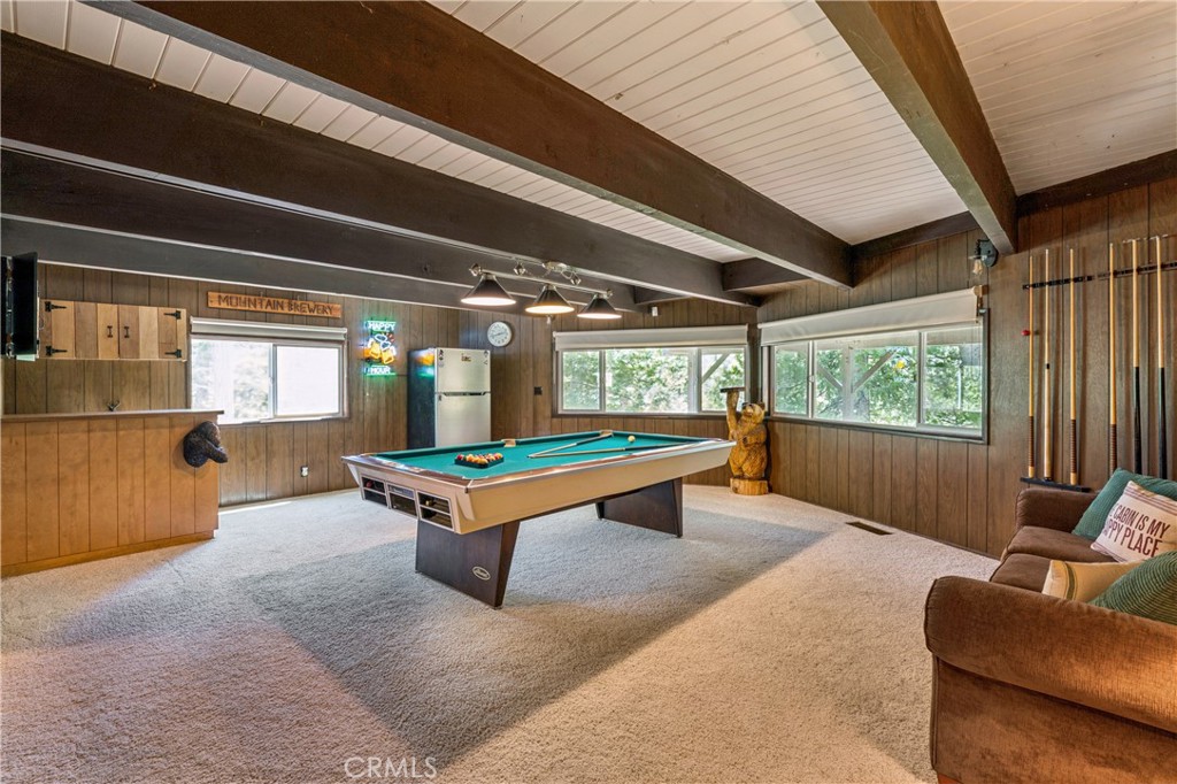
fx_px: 526
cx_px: 588
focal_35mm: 16
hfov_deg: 96.4
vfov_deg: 73.4
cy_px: 392
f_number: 13
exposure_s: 2
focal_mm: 16.1
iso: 100
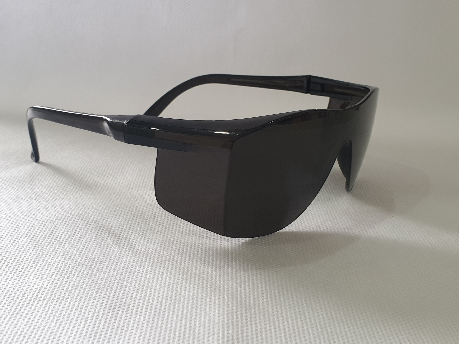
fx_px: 345
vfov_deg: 53.1
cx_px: 230
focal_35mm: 26
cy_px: 172
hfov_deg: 67.3
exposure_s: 1/50
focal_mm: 4.3
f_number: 2.4
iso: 125
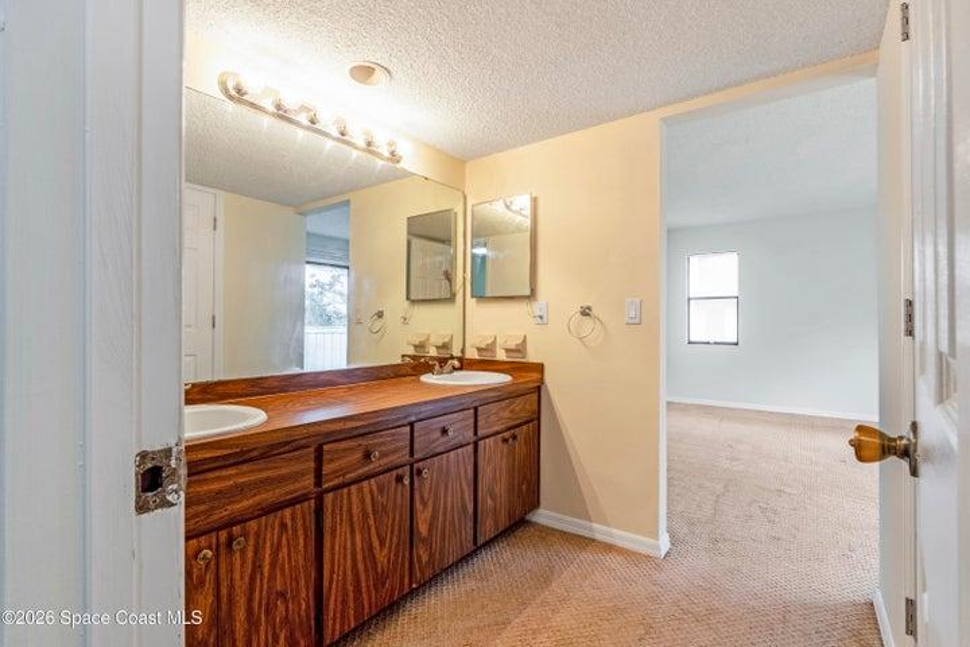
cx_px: 485
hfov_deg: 95.0
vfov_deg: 72.1
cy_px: 324
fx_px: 445
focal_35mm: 16
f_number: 9
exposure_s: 1/60
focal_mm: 11
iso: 250
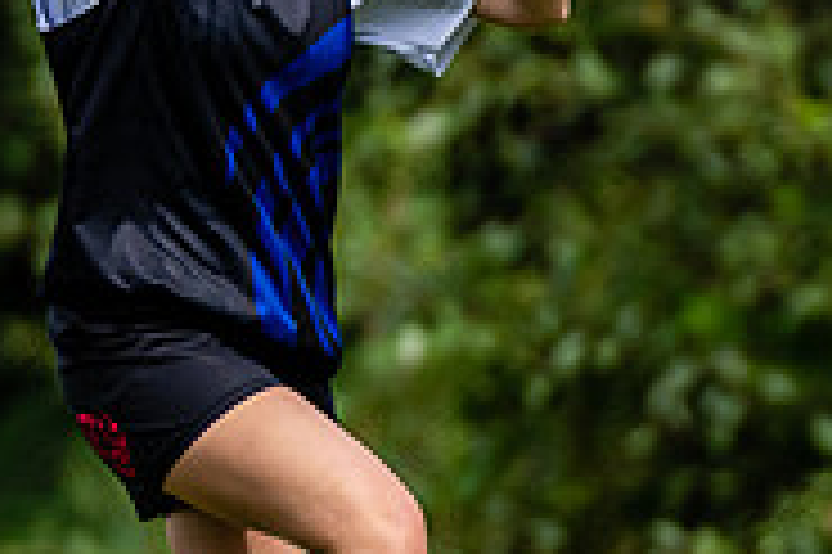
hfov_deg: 0.7
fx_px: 64814
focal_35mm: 2807
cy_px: 374
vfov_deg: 0.5
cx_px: 55
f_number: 4
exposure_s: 1/1250
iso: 200
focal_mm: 400
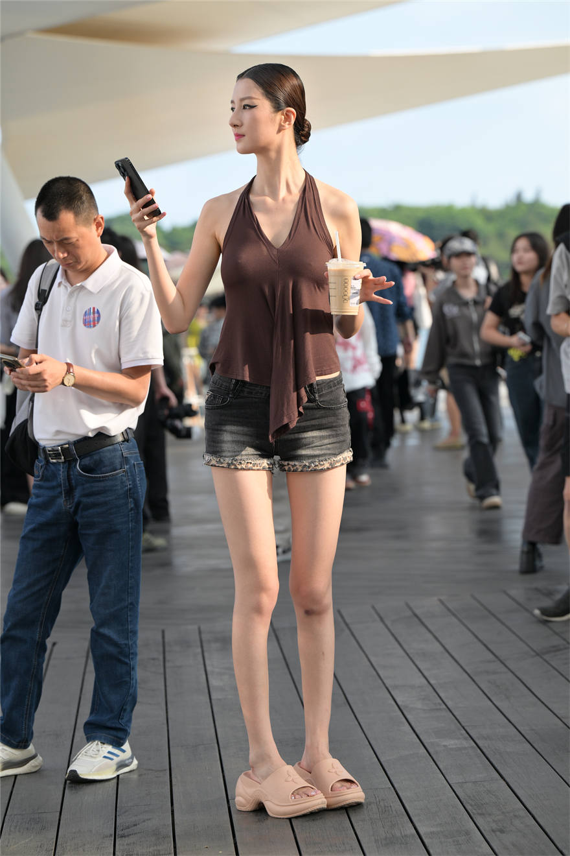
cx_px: 285
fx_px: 2731
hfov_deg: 11.9
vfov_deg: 17.8
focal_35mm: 115
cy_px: 428
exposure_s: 1/640
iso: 280
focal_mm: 115
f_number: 5
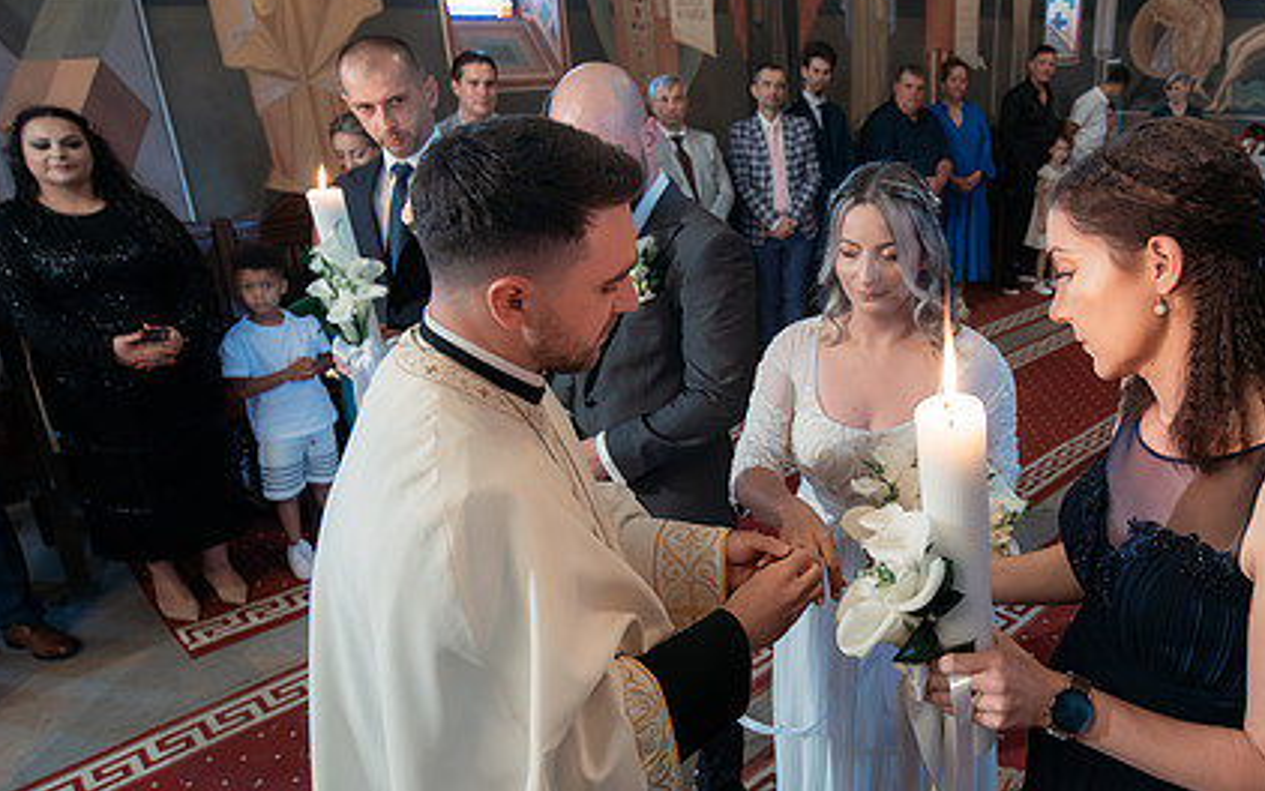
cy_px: 396
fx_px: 897
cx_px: 862
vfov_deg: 47.6
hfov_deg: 68.1
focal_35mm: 26
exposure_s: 1/125
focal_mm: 15
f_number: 2.8
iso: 1600
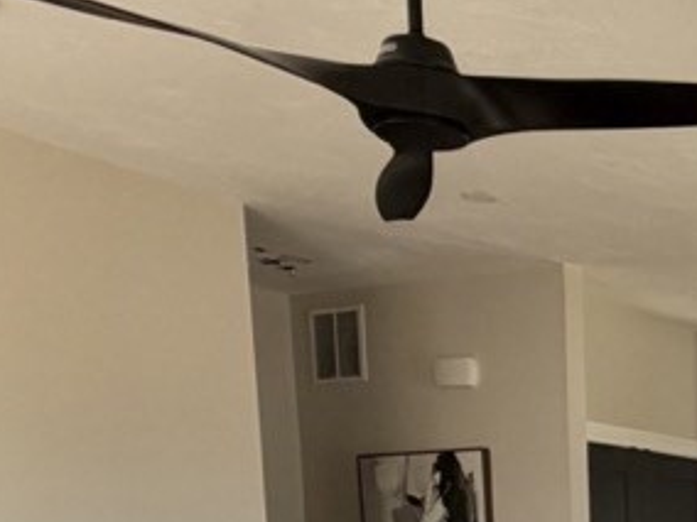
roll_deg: -0.1
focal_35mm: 63
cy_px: 804
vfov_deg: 19.9
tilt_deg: -10.1
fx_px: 1269
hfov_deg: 26.4
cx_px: 888
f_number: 2.2
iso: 125
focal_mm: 2.22
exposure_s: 1/121
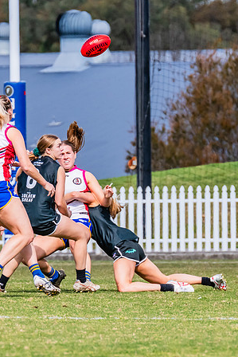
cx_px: 97
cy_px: 176
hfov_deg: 1.5
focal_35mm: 928
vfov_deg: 2.2
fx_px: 9195
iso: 800
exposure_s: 1/1250
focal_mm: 420
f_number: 9
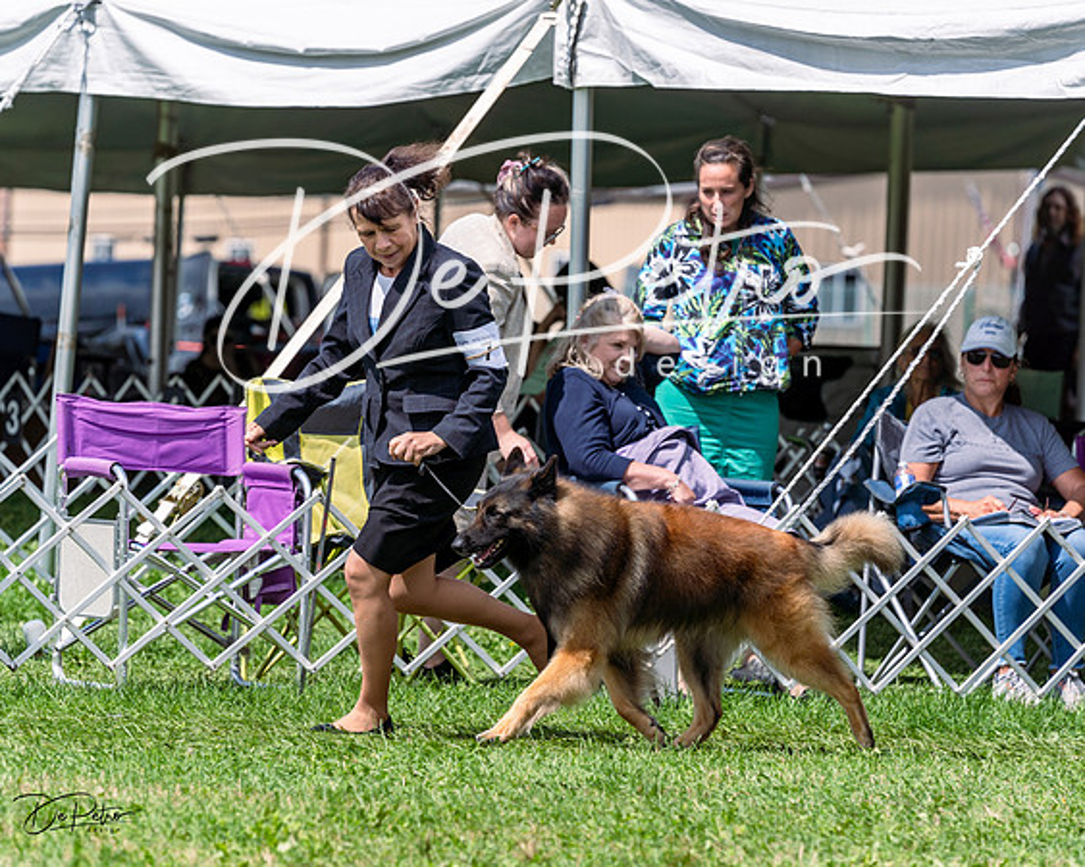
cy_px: 434
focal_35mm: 225
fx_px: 7230
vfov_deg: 6.9
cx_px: 542
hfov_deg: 8.6
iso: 100
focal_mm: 200
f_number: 5
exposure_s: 1/1000
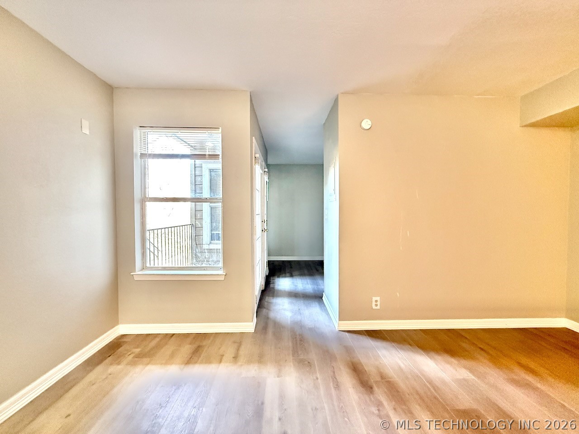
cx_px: 290
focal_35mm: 14
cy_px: 217
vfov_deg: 85.7
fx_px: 234
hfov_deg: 102.1
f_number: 2.2
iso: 1000
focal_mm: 2.22
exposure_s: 1/60
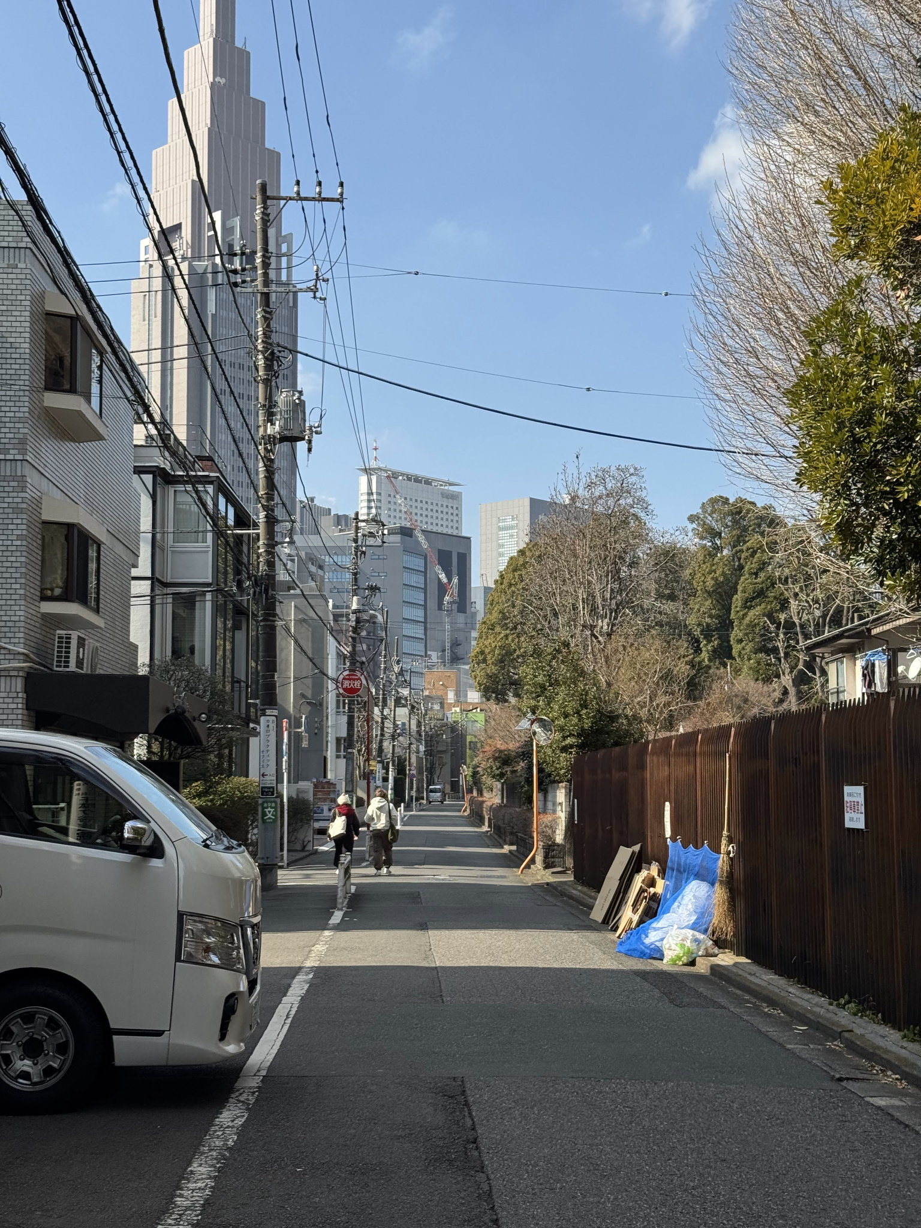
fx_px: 1703
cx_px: 460
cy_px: 614
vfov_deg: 39.7
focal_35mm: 48
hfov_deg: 30.3
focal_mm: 6.76
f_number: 1.78
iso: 64
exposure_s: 1/3817
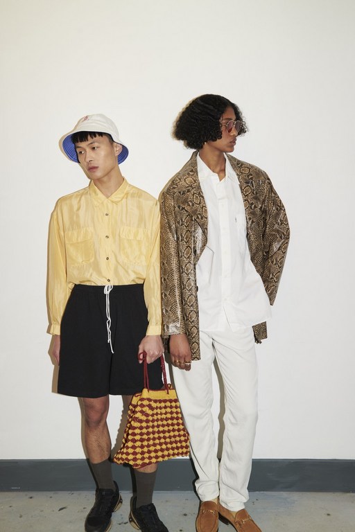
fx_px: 562
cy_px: 266
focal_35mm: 38
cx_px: 178
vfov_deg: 50.7
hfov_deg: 35.1
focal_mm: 38
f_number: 8
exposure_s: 1/125
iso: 400
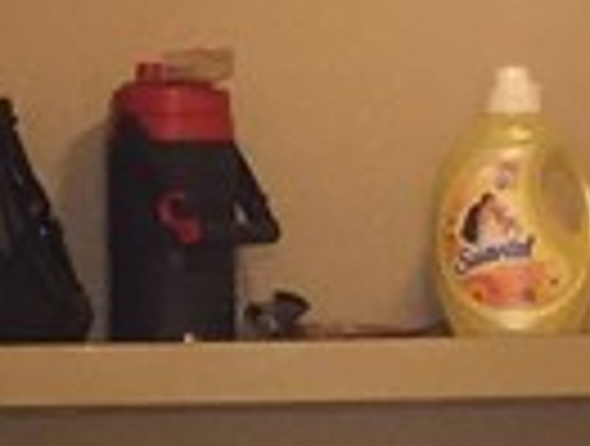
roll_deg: +2.3
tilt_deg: -6.6
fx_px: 3863
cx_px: 257
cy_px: 748
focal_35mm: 226
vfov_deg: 6.5
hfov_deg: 8.7
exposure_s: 1/30
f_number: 2.2
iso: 125
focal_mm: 4.15
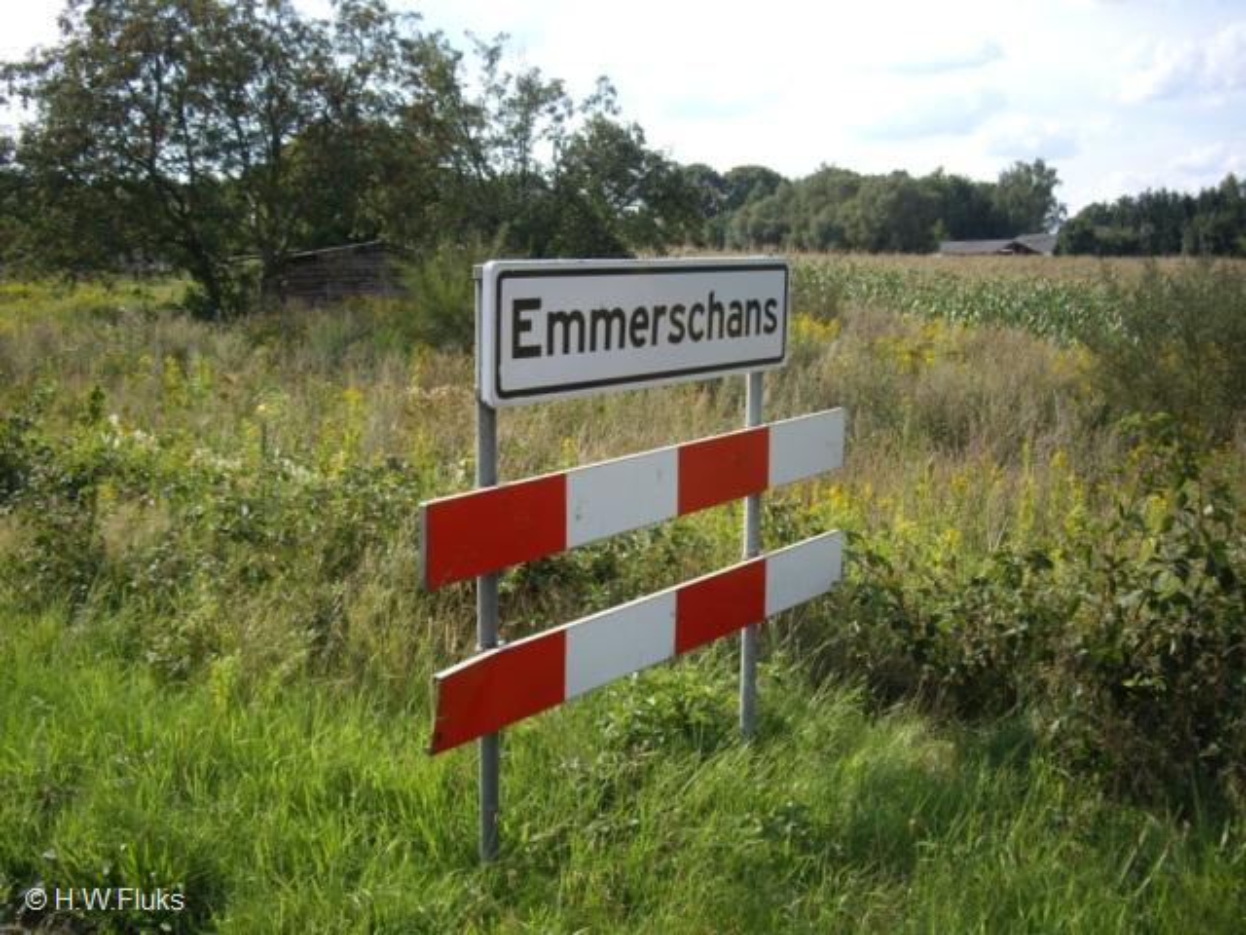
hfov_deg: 49.0
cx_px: 623
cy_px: 468
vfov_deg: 37.7
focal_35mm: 38
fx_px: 1368
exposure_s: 1/640
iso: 64
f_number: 2.8
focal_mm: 7.9
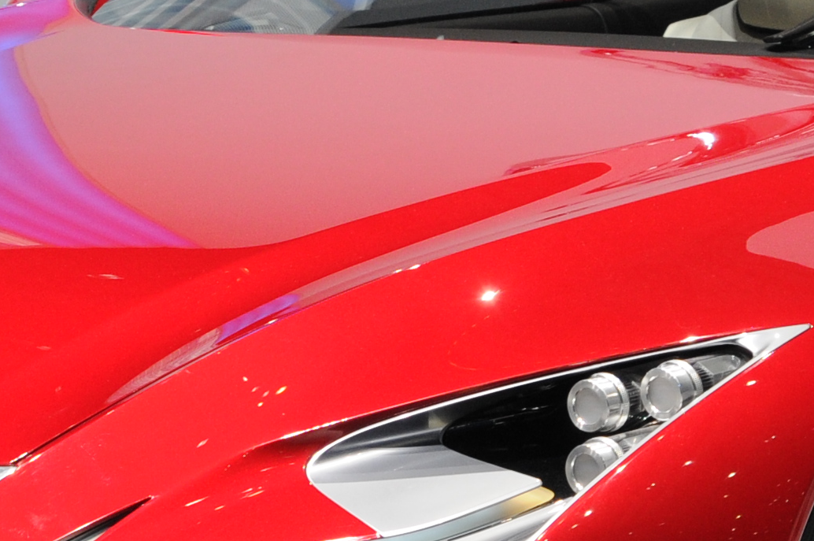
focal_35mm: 224
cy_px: 279
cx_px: 547
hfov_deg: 9.2
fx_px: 5059
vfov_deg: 6.1
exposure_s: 1/250
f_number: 8
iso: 400
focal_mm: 36
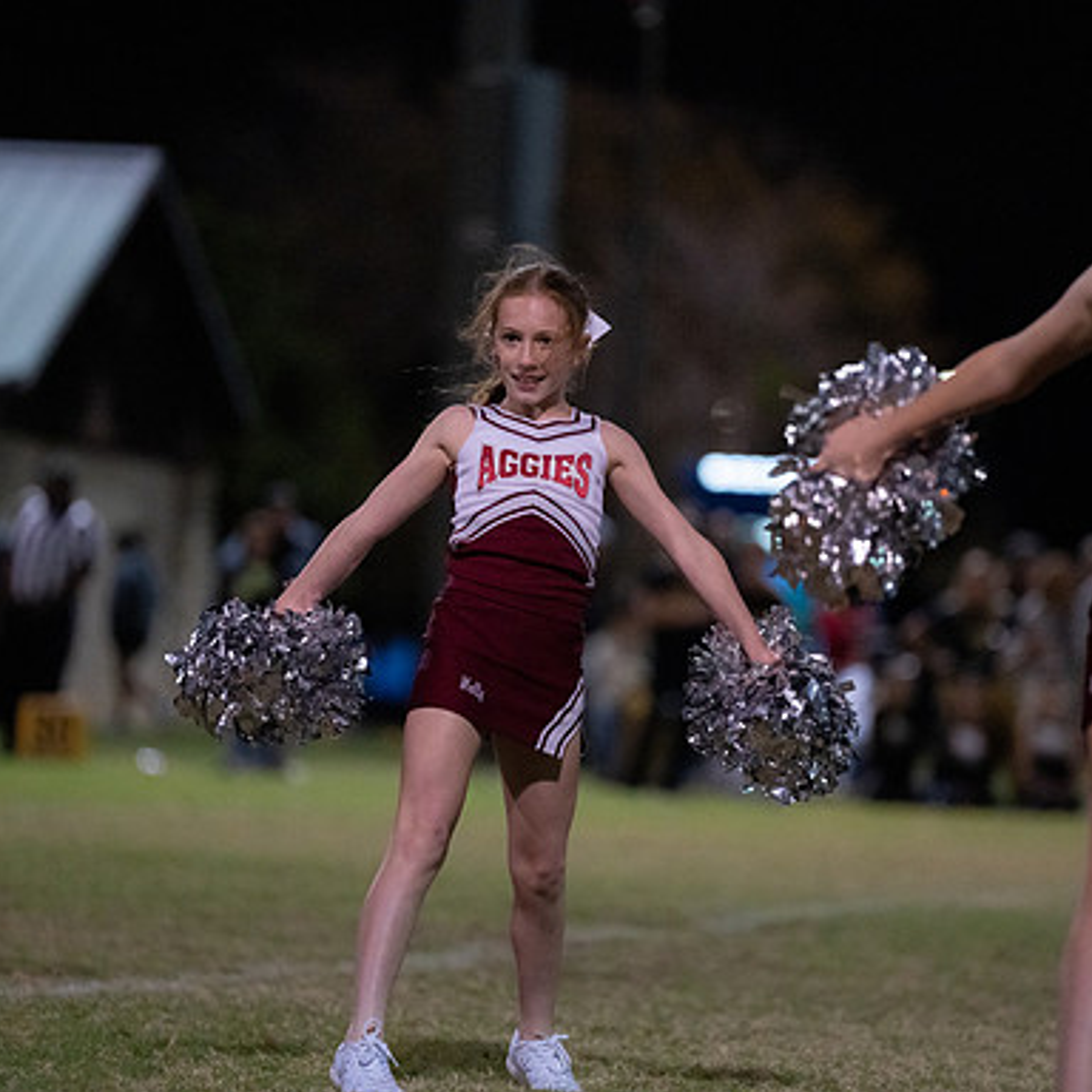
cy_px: 547
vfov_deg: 7.0
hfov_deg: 7.0
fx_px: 8887
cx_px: 597
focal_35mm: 249
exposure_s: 1/800
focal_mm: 194
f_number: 2.8
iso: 8000
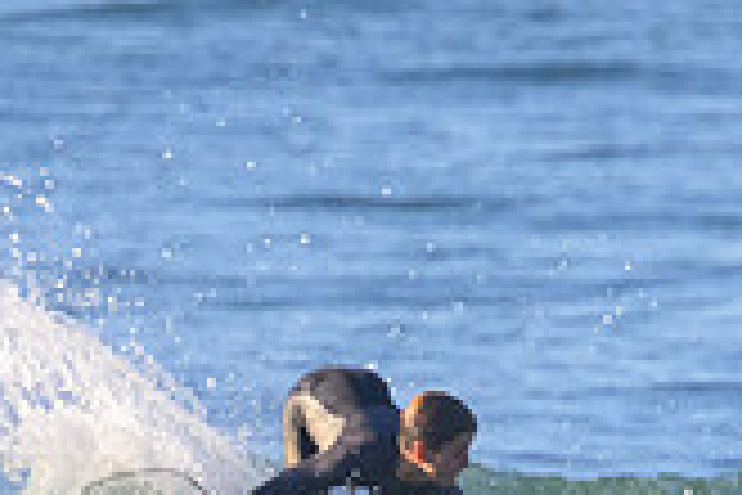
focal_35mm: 2813
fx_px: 57975
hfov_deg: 0.7
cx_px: 382
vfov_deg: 0.5
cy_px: 745
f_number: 11
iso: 3600
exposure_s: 1/2000
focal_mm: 800
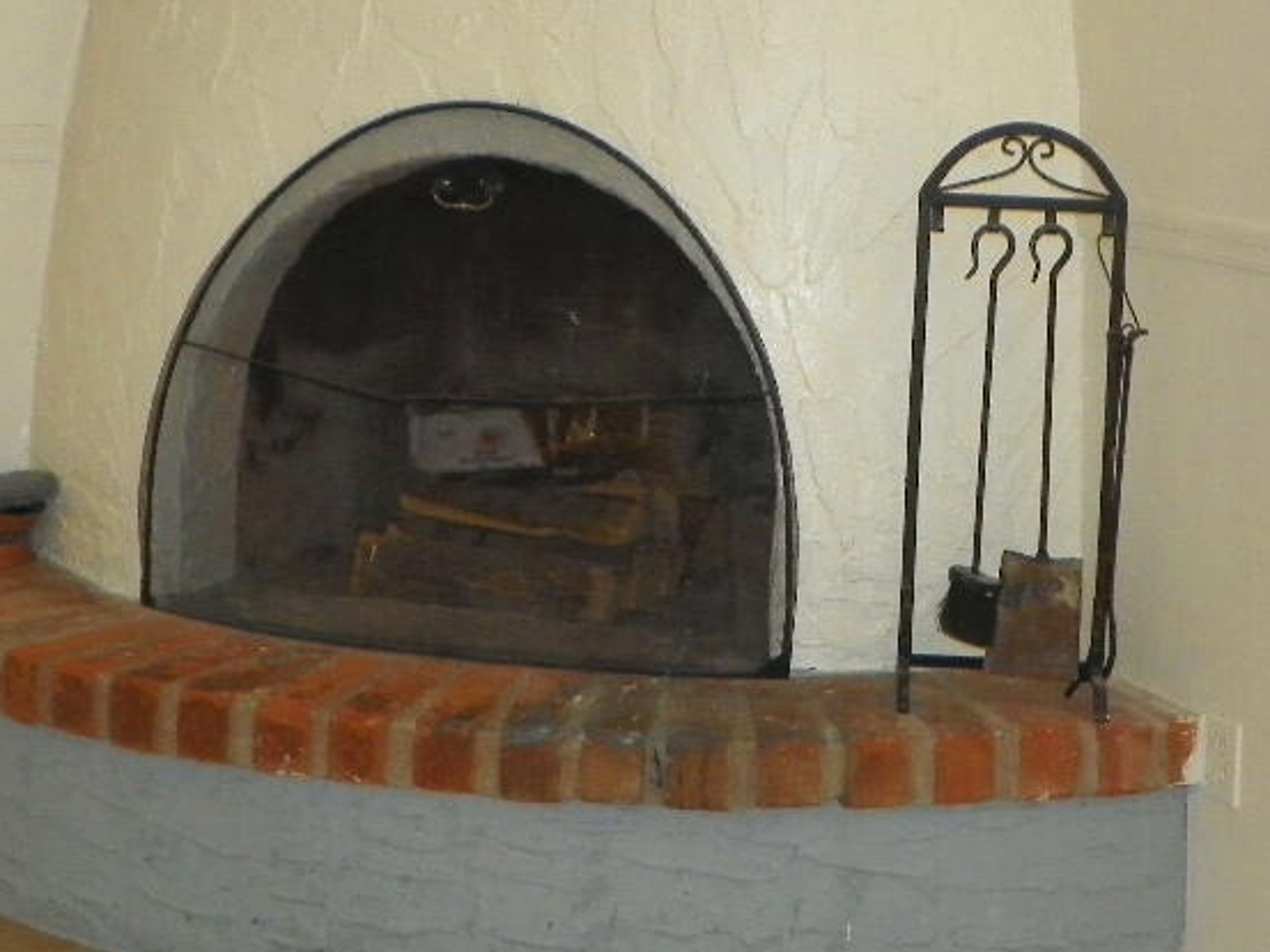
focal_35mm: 81
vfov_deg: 18.1
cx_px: 802
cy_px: 197
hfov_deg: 24.0
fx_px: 2972
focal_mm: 6.2
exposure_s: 1/50
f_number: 3.2
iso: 125
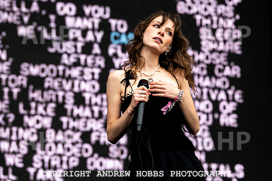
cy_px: 58
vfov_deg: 6.7
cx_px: 185
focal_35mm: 204
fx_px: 1542
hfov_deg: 10.1
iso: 640
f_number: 4.5
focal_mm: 150
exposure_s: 1/1250
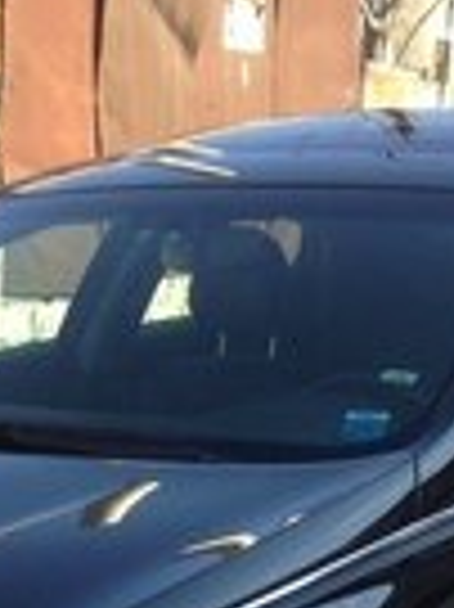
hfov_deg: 12.2
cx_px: 58
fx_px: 2119
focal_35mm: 121
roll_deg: -0.2
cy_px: 842
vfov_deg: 15.3
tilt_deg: -12.7
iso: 50
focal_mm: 4.12
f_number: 2.4
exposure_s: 1/547
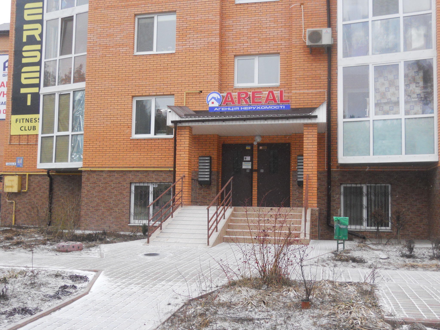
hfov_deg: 51.4
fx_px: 458
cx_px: 220
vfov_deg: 39.7
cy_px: 165
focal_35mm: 36
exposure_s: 1/250
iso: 320
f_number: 3
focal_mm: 6.4
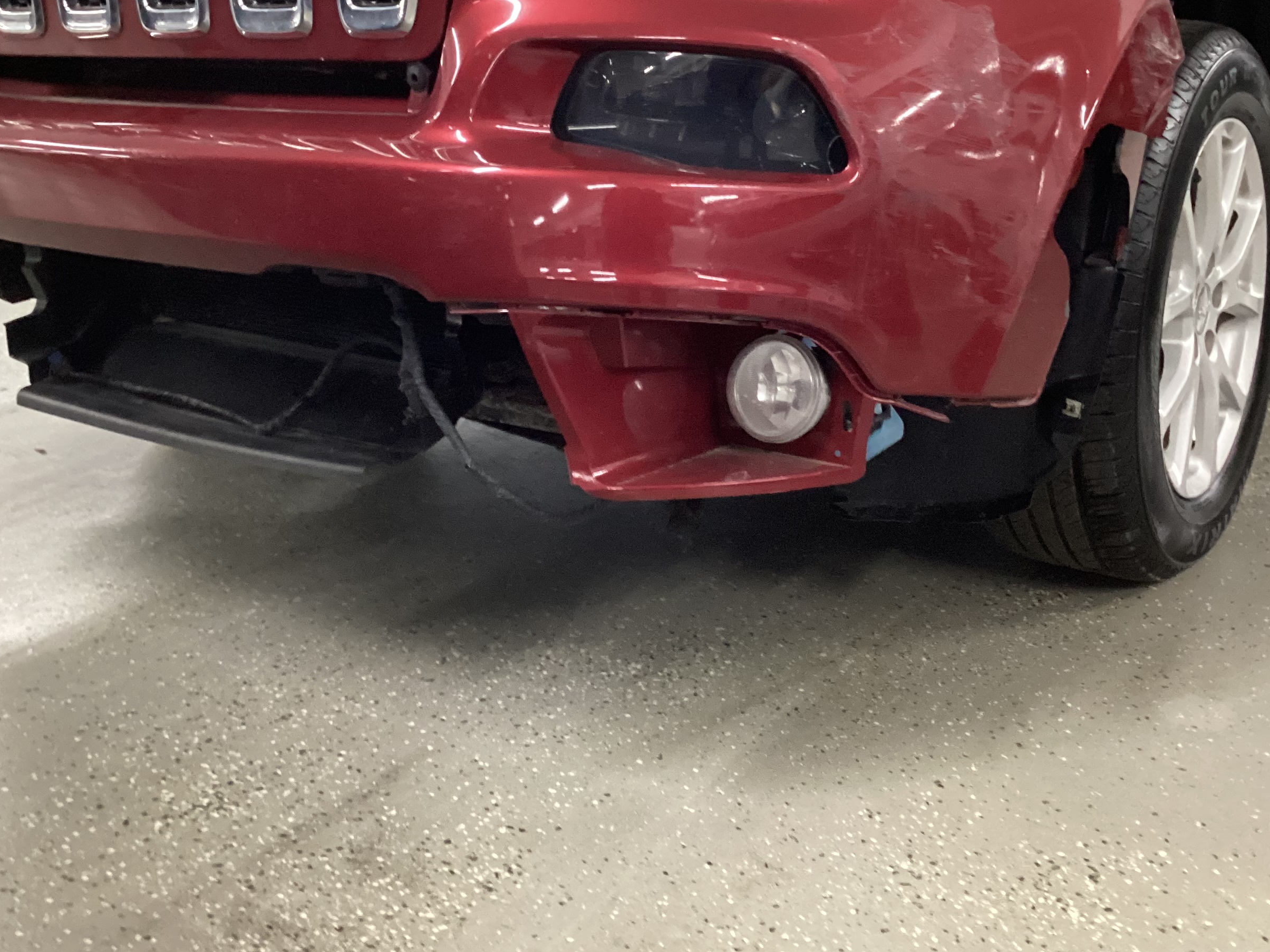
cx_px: 578
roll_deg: +0.9
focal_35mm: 42
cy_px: 338
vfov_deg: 34.1
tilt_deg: -16.2
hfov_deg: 44.7
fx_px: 1541
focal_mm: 3.3
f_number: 2.4
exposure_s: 1/33
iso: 400
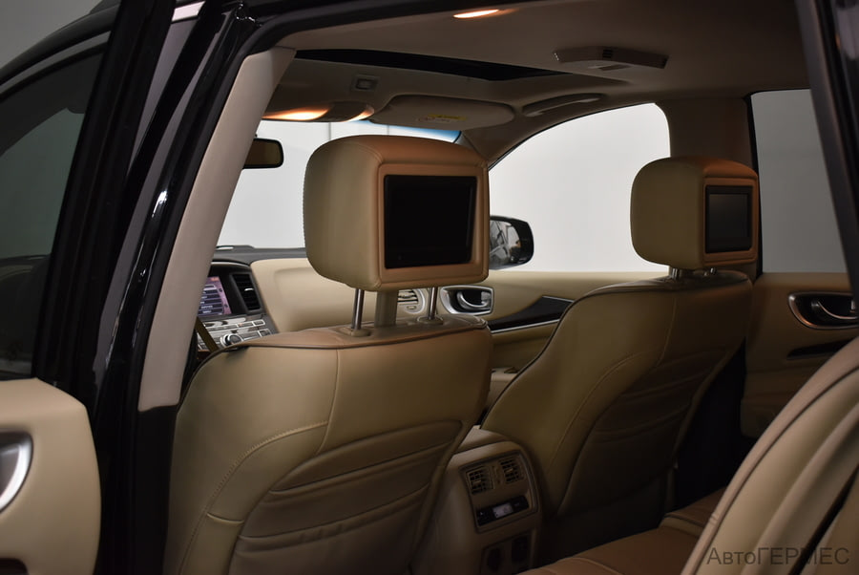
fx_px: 1039
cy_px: 288
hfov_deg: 44.9
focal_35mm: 44
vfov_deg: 30.9
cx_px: 430
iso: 800
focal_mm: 29
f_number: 4.2
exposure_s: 1/50
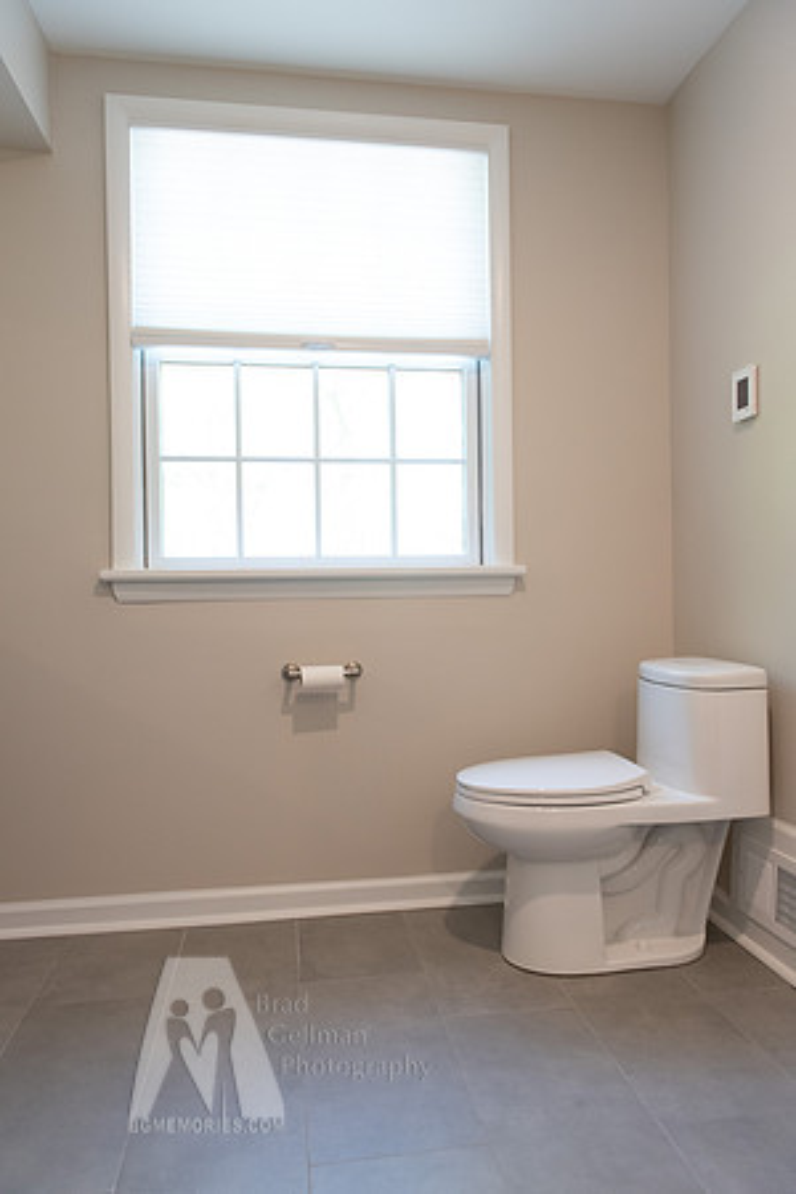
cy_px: 597
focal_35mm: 24
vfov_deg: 73.7
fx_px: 796
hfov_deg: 53.1
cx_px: 398
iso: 1600
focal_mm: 24
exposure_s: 1/80
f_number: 4
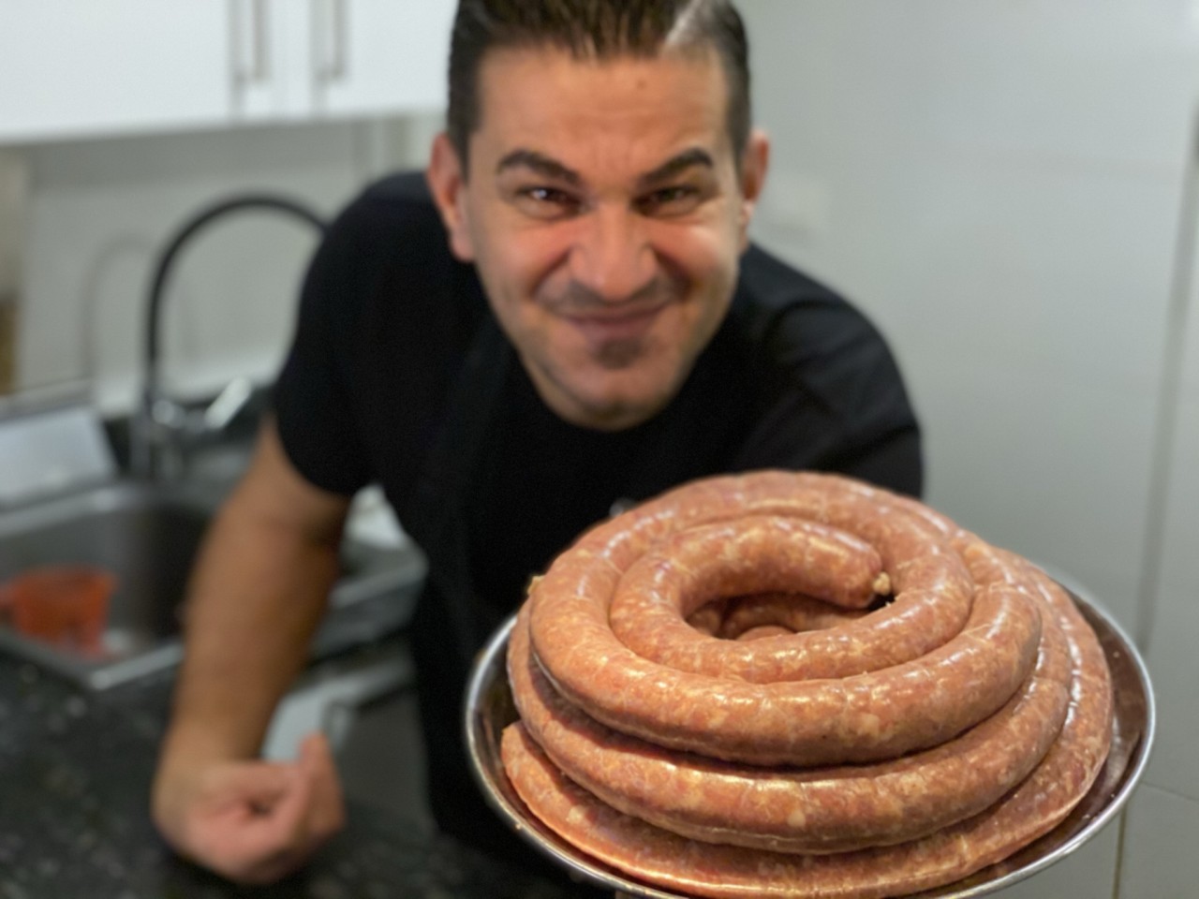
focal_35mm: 52
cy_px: 450
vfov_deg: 28.0
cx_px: 600
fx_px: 1801
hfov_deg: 36.8
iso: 250
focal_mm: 6
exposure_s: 1/109
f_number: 2
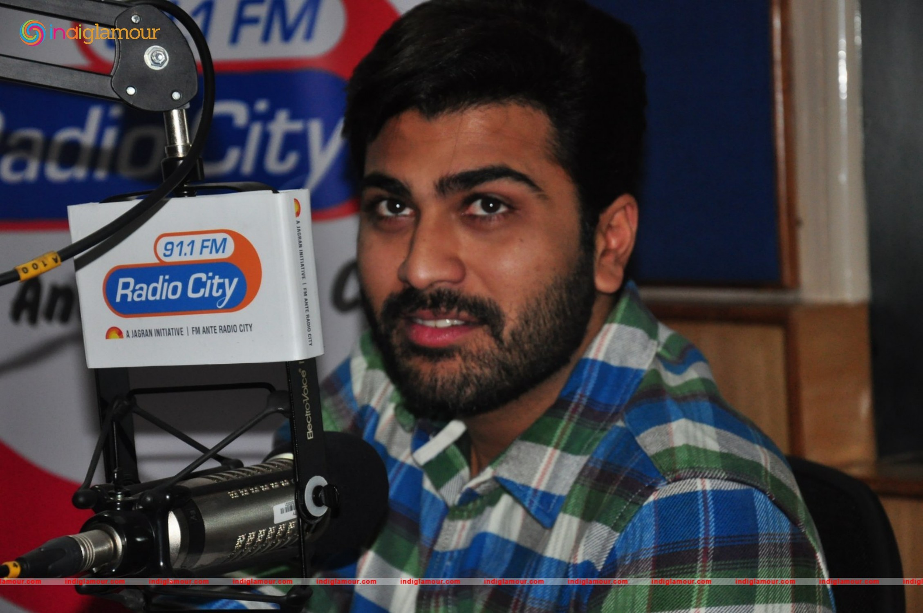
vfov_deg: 12.1
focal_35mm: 112
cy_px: 306
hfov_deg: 18.2
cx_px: 462
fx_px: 2881
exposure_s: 1/125
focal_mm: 75
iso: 1000
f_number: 5.6
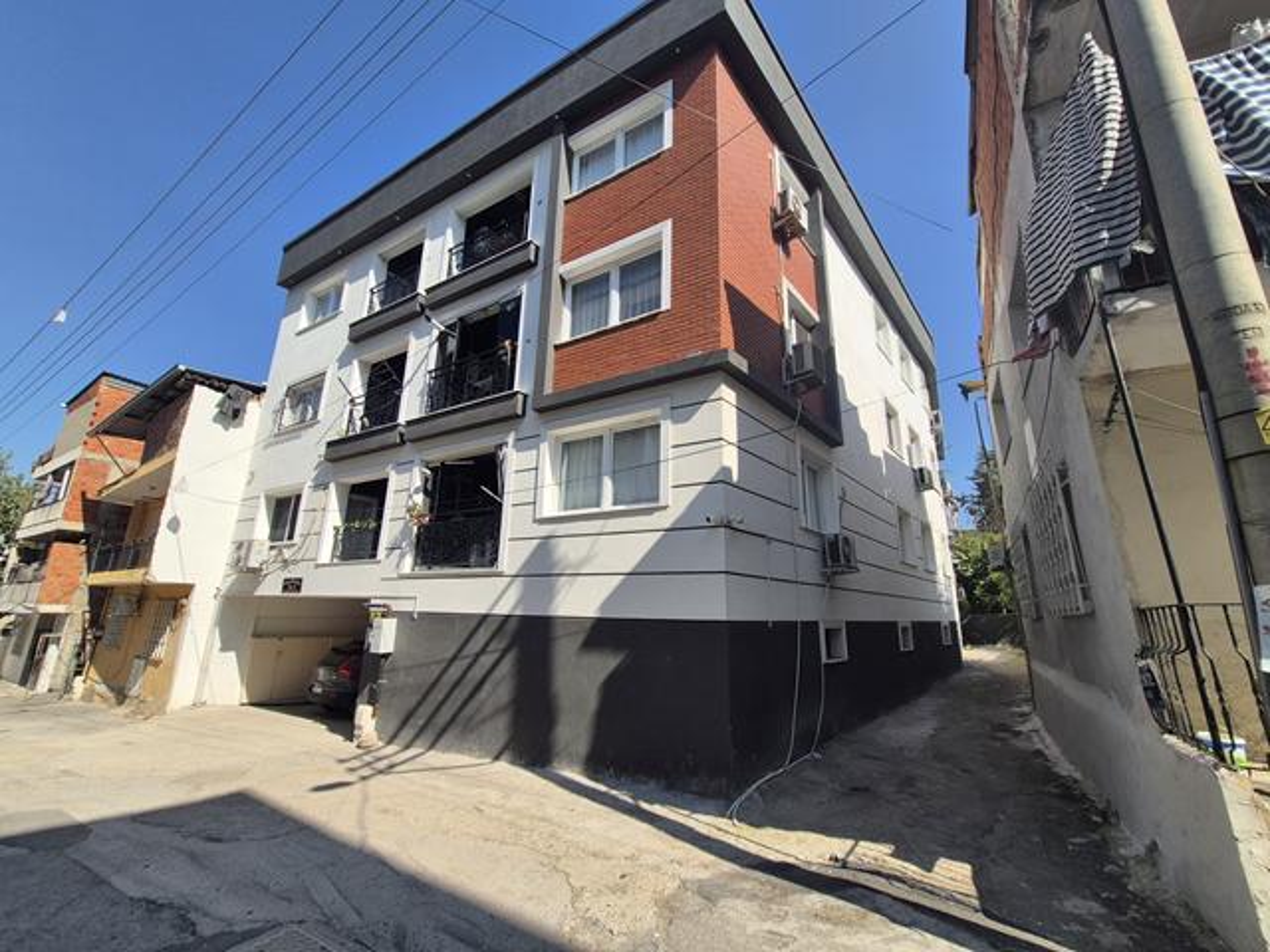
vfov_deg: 89.9
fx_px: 477
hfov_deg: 106.2
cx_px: 635
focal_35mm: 13
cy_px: 476
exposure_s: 1/1864
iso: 50
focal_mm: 1.74
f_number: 2.2
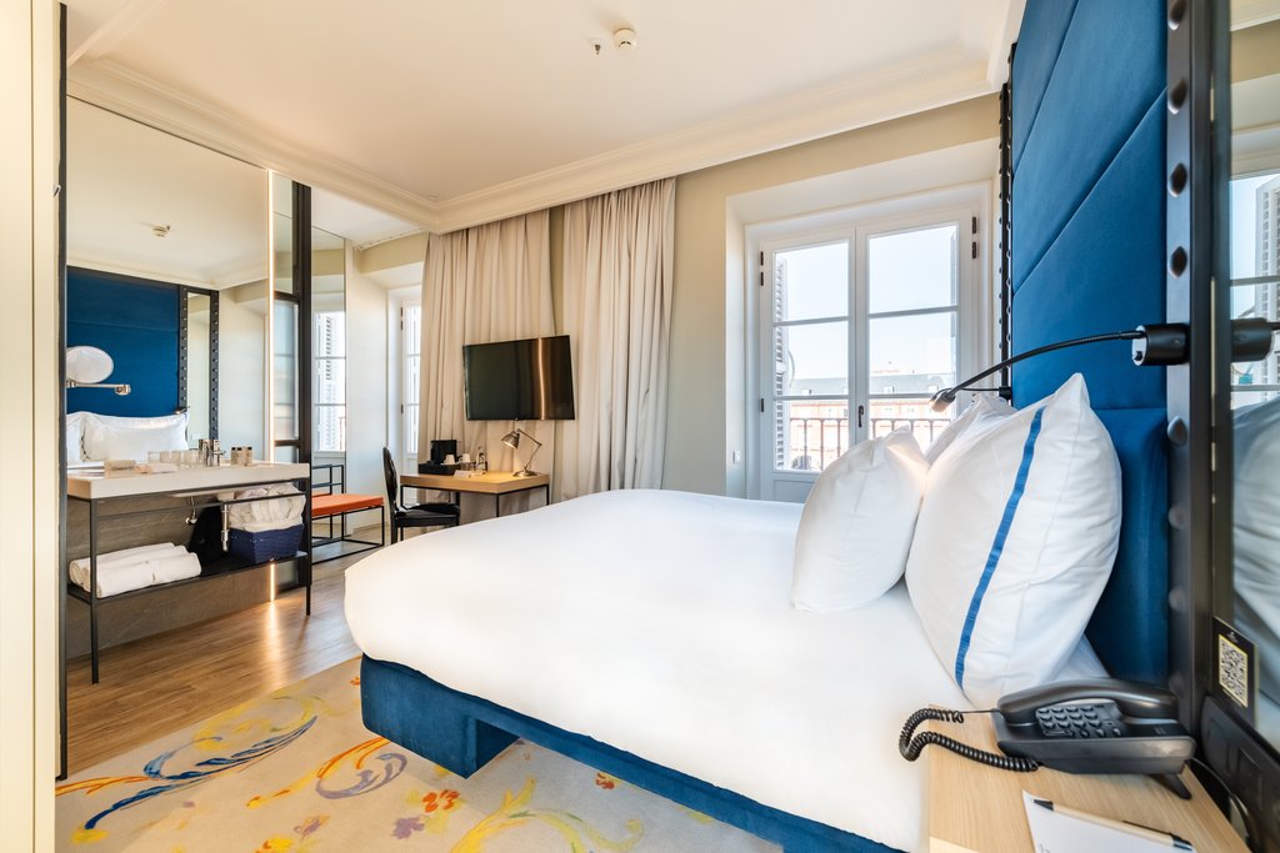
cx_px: 640
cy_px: 426
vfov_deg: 81.2
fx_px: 498
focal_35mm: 14
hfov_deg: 104.2
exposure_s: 1/100
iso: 800
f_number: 16
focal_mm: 14
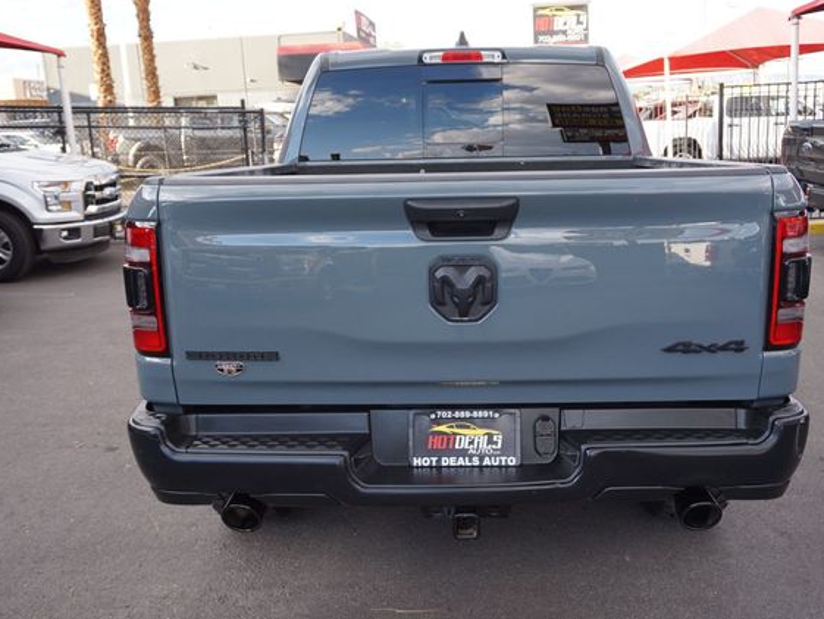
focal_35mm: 35
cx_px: 441
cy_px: 307
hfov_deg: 53.2
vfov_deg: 41.2
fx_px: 823
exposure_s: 1/80
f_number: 5
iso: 100
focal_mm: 21
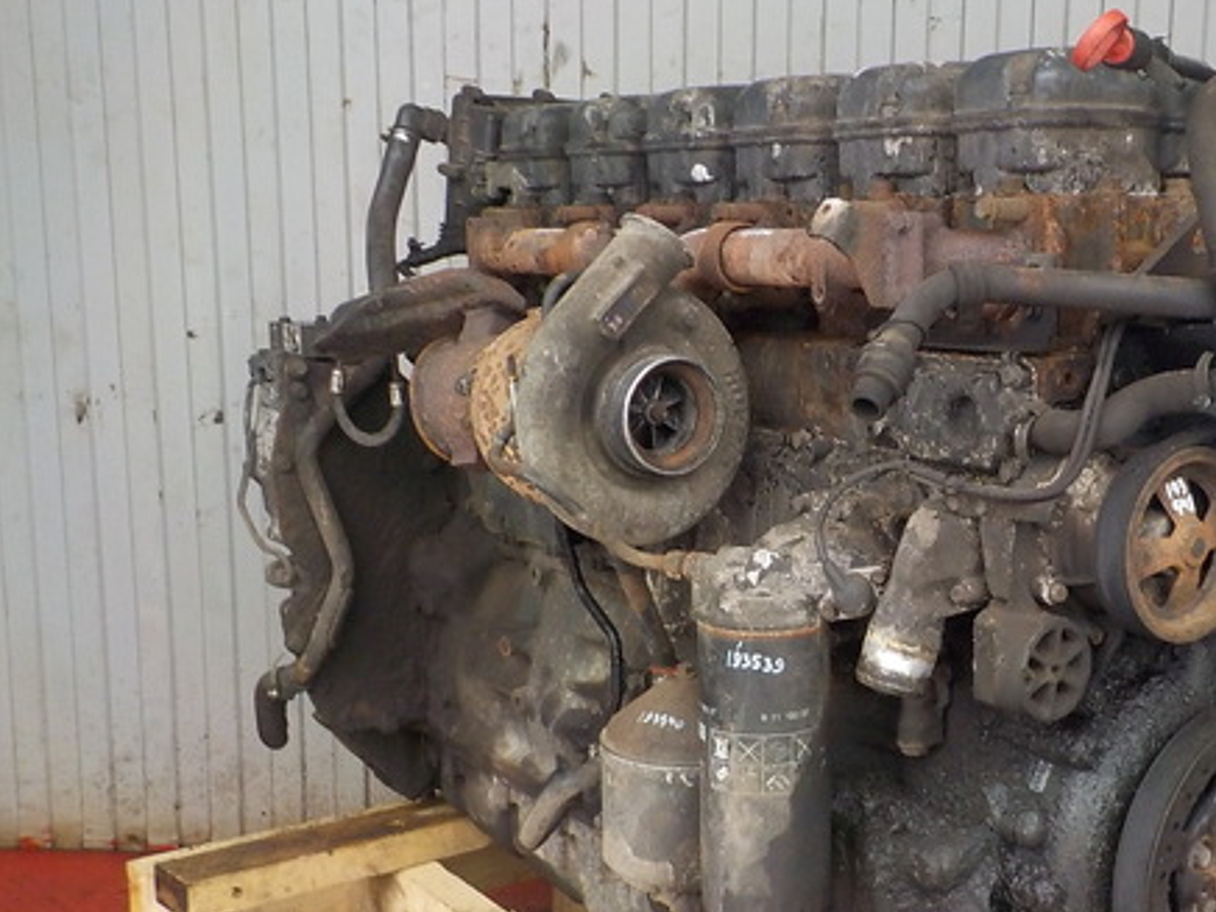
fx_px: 1546
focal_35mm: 44
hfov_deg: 42.0
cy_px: 477
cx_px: 867
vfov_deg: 32.9
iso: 280
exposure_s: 1/30
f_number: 3.3
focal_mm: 4.1
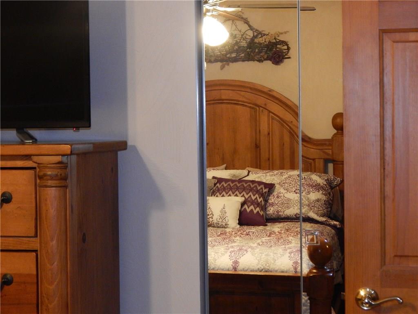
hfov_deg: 26.0
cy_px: 157
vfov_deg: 19.6
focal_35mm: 75
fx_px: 906
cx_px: 209
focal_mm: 13.5
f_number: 4.2
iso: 800
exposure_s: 1/30
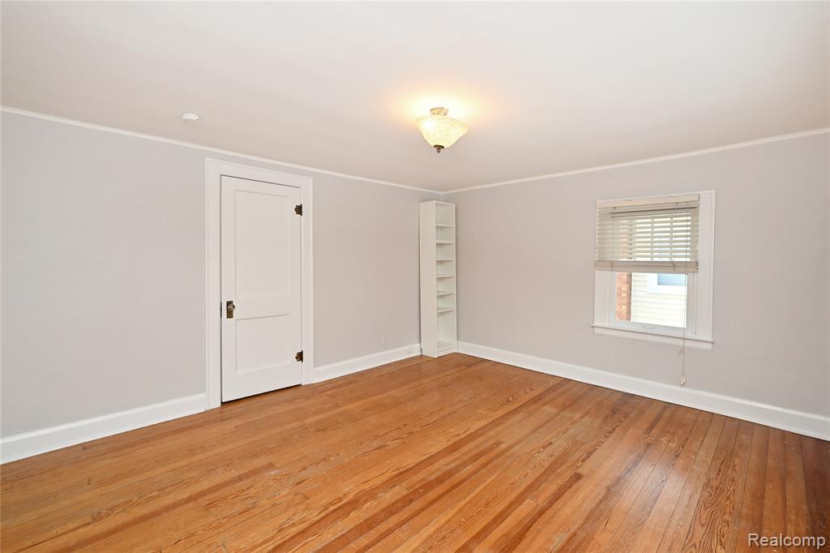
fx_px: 323
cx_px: 415
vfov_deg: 81.2
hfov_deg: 104.3
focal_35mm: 14
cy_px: 276
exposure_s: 1/60
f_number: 11
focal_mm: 14
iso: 800
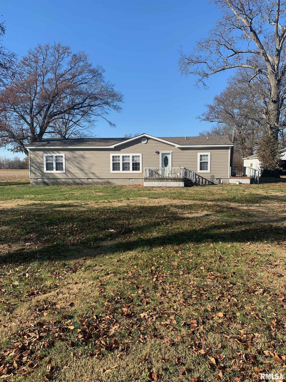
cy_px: 191
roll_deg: +0.1
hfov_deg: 53.1
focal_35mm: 26
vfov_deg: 67.3
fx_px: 286
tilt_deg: -3.6
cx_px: 143
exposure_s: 1/1468
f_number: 1.8
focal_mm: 4.25
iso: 25
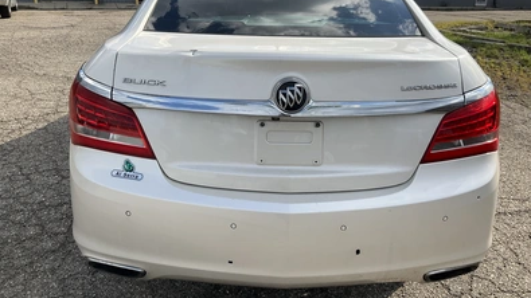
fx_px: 450
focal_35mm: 32
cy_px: 115
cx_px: 268
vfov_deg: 36.5
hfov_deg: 61.0
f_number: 1.8
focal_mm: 3
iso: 25
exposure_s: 1/1730
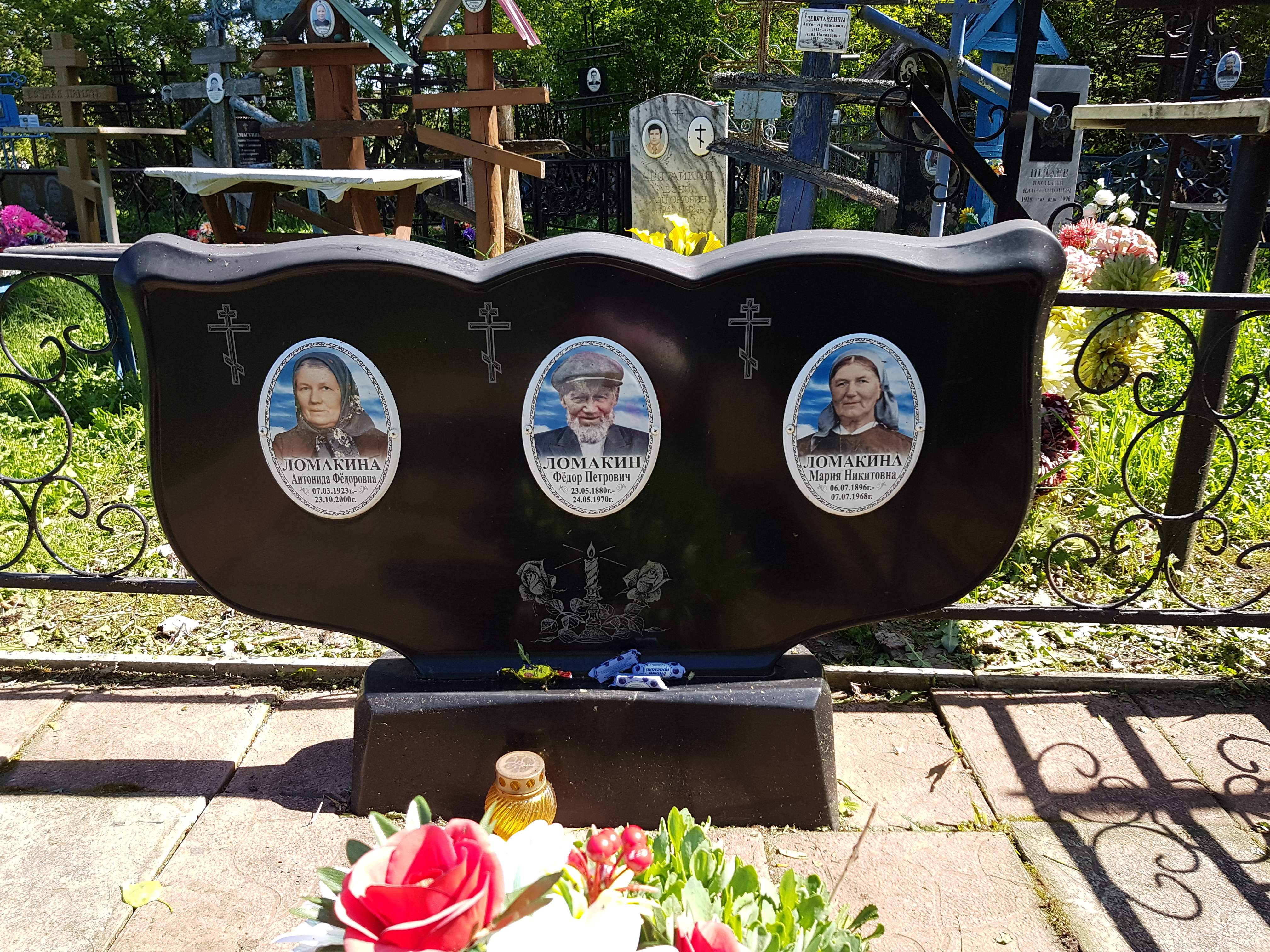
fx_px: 954
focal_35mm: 26
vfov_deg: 53.1
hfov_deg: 67.3
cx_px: 635
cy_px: 476
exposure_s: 1/526
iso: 50
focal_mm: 4.2
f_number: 1.7
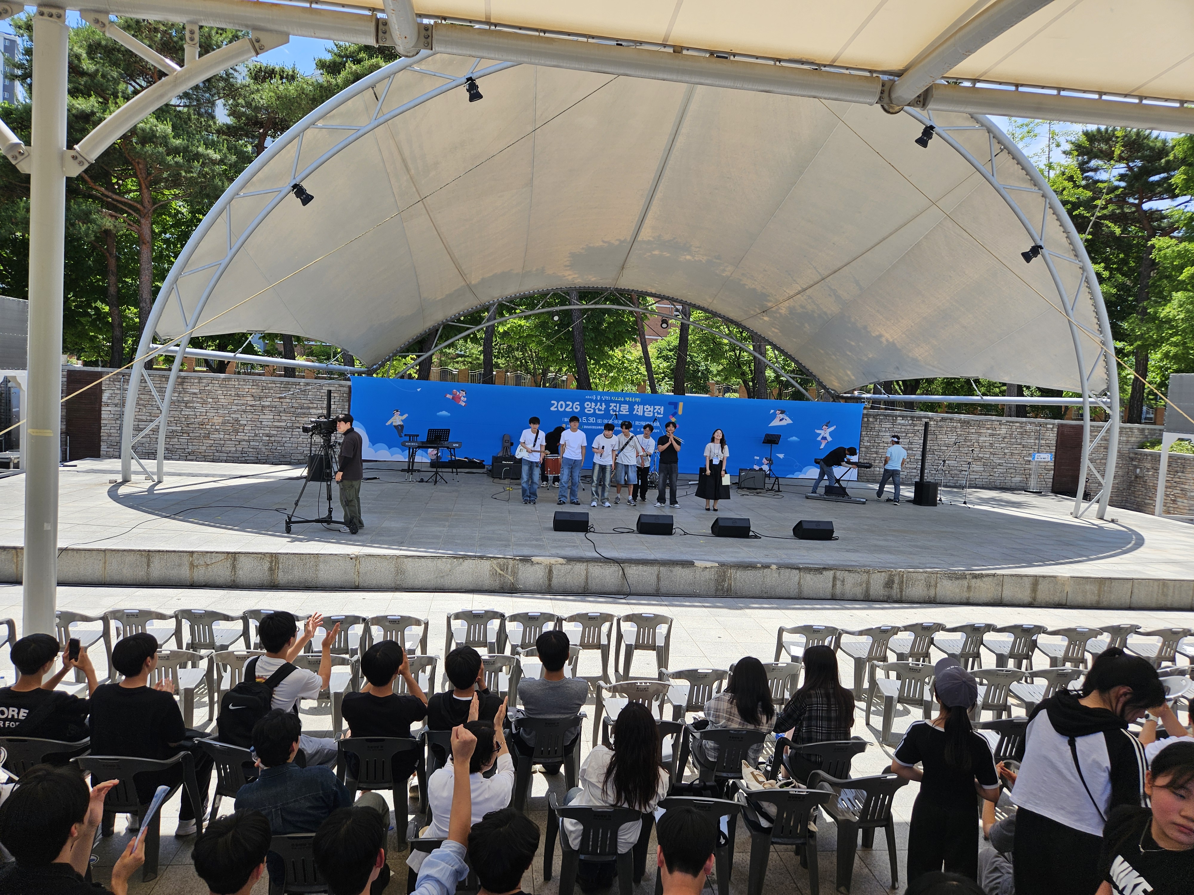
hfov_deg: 73.9
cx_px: 597
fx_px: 793
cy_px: 448
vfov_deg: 58.9
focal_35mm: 23
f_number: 1.8
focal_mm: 5.4
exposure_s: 1/1111
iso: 25
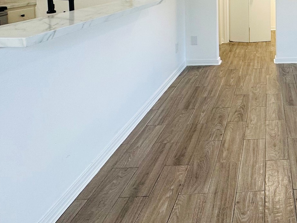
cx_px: 283
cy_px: -21
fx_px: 266
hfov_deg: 49.8
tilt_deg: -2.4
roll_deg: -0.3
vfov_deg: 38.0
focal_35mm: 31
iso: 100
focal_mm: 2.22
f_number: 2.2
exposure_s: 1/120
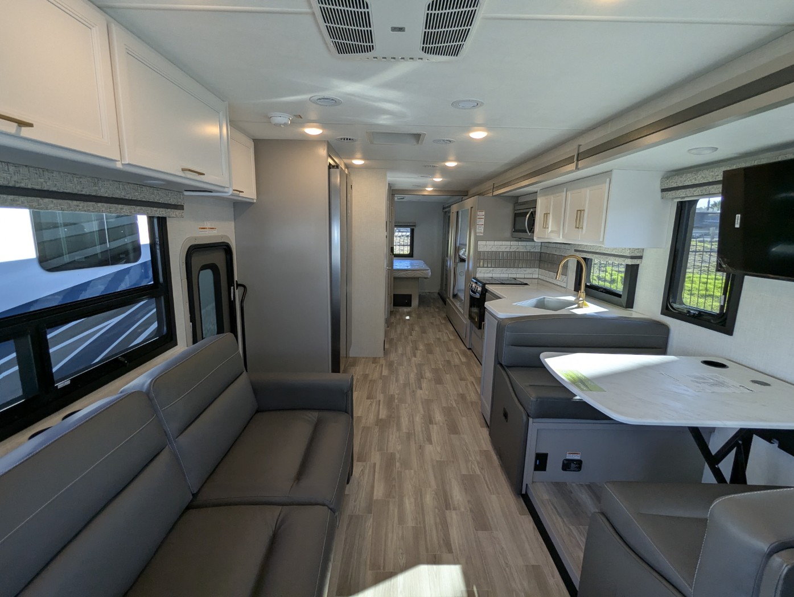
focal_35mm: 16
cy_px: 298
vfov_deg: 78.2
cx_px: 397
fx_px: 367
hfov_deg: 94.4
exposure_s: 1/84.7
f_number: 2.2
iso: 56
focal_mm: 2.35
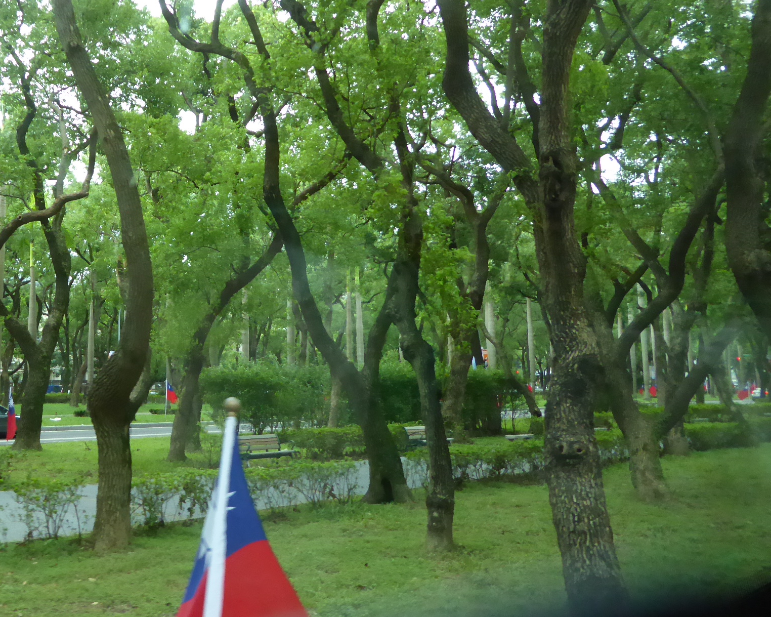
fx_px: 936
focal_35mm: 41
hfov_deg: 42.6
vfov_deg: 36.3
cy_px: 245
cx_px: 143
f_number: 3.3
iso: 500
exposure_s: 1/250
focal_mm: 4.3
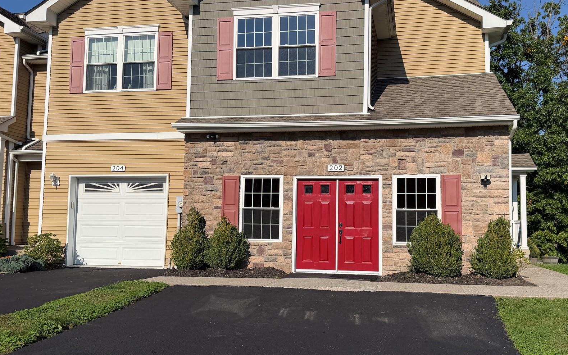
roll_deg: -0.7
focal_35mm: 33
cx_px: 319
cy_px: 185
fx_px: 511
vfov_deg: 38.3
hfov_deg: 58.0
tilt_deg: +6.1
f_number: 1.78
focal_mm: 6.76
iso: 80
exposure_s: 1/7353
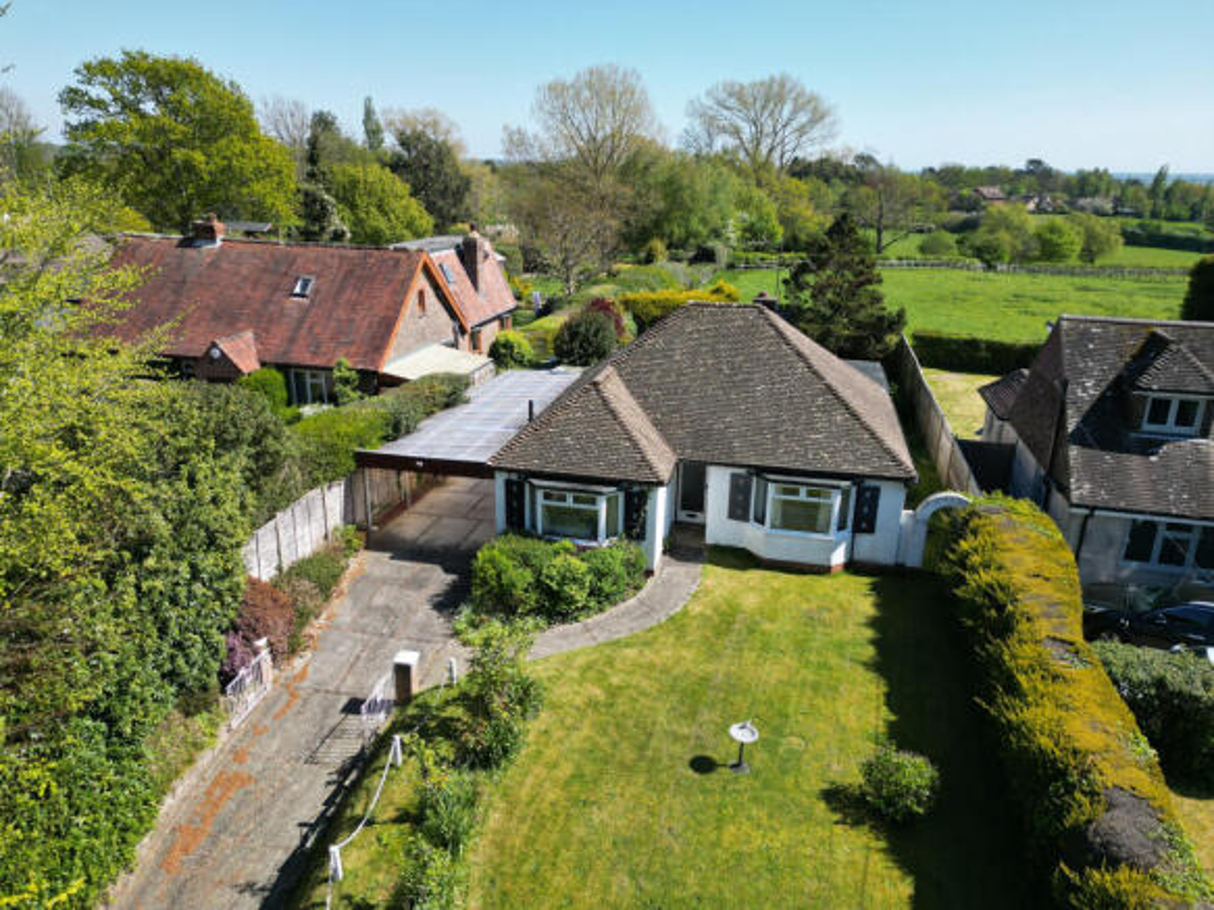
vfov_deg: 56.8
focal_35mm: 24
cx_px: 607
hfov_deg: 71.6
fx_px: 842
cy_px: 455
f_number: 1.7
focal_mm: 6.72
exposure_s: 1/2500
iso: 130
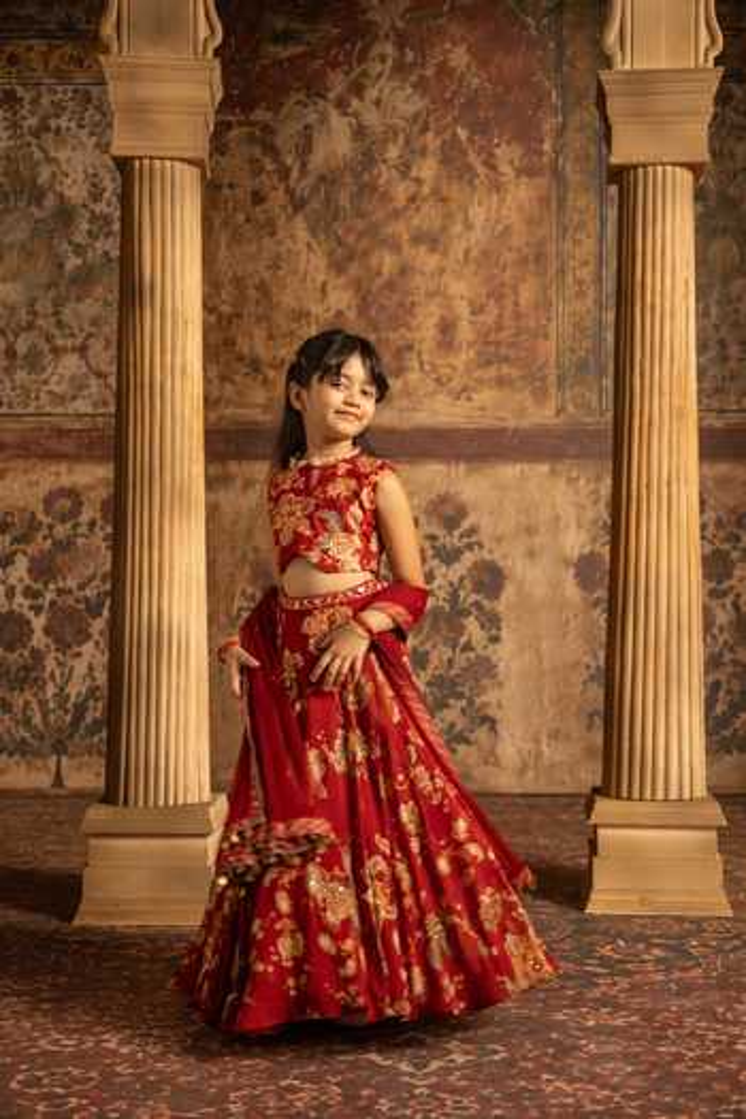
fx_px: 1548
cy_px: 560
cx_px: 373
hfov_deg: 27.1
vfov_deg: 39.7
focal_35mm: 50
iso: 1250
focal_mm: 33.2
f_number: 2.8
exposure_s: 1/160
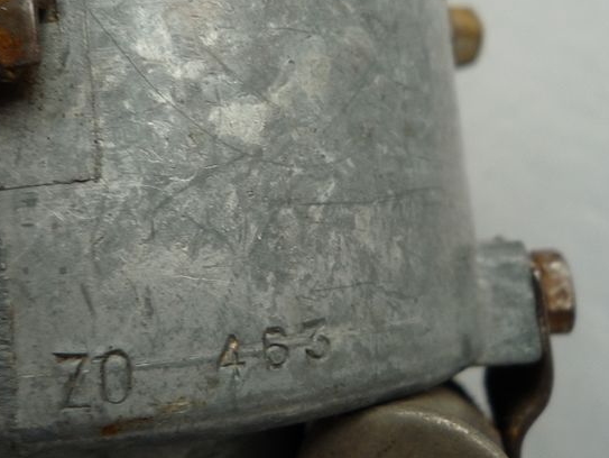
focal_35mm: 46
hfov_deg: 40.8
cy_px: 180
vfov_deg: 31.5
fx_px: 810
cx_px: 212
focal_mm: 4.4
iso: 100
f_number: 2.8
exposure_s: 1/100
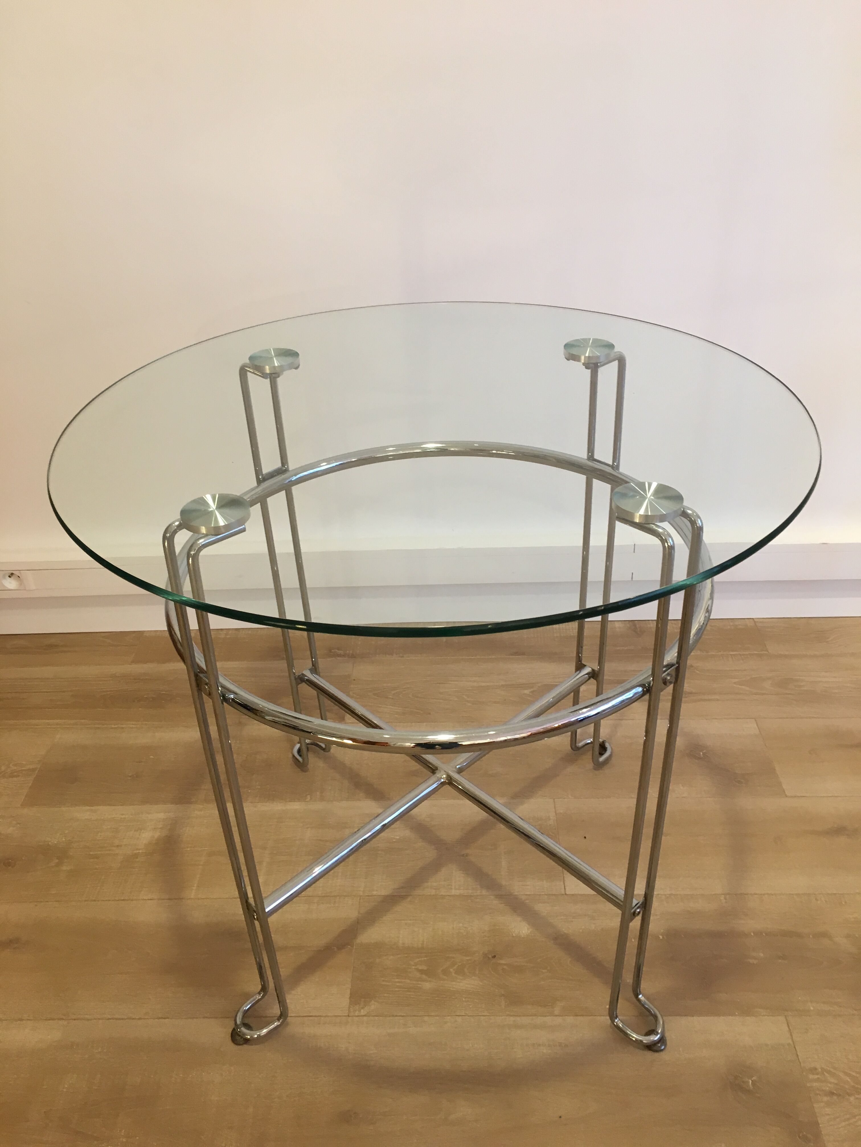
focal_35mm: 29
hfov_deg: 48.2
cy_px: 574
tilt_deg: -32.5
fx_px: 962
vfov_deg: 61.7
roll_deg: +2.3
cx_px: 430
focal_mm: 4.15
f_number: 2.2
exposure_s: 1/33
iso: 100
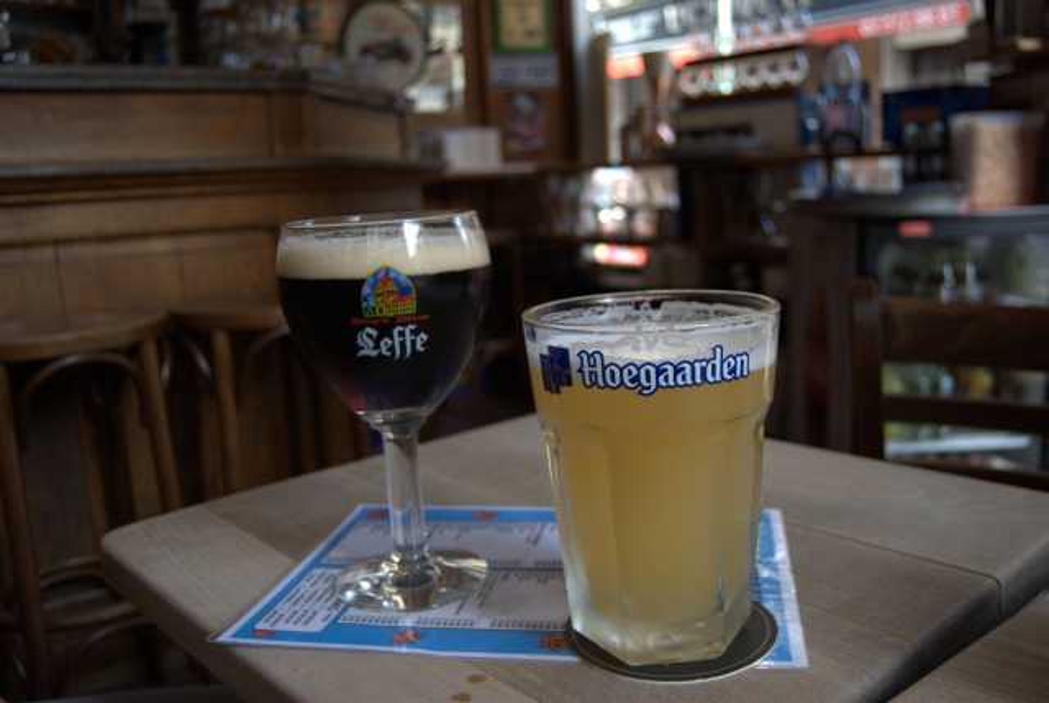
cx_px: 524
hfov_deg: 57.1
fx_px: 963
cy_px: 352
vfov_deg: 40.1
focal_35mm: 33
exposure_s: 1/50
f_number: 3.8
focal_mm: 22
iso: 200
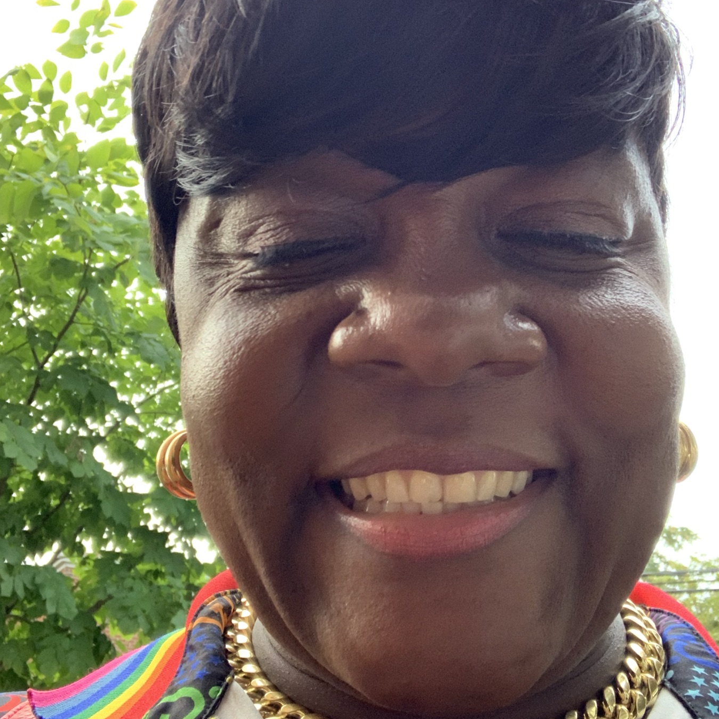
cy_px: 362
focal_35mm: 43
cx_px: 367
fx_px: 1010
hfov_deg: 39.2
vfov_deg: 39.2
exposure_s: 1/60
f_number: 2.2
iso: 250
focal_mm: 2.87
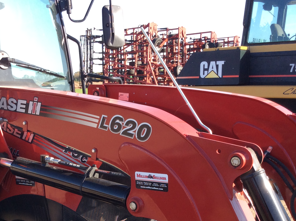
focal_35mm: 54
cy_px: 185
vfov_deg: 26.3
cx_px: 113
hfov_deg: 35.4
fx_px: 461
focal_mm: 3.3
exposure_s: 1/374
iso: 32
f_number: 2.4
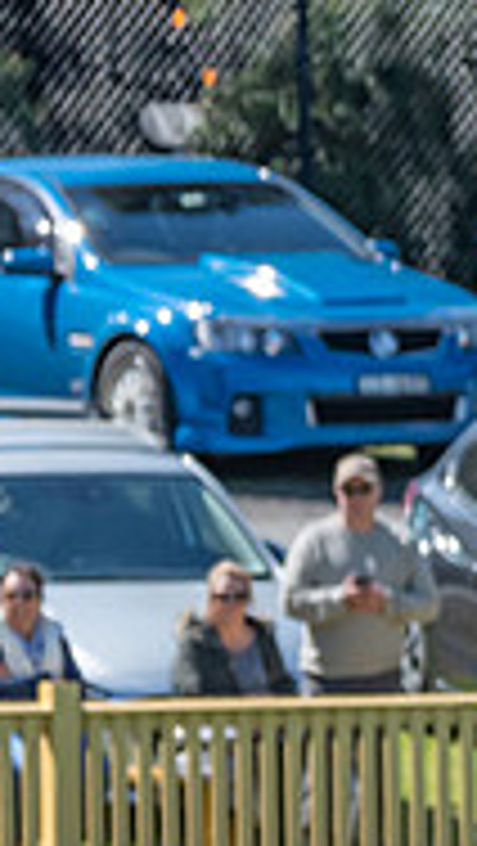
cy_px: 835
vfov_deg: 1.5
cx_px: 806
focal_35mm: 1458
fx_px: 32725
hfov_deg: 0.8
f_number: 11
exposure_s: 1/1250
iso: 800
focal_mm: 300
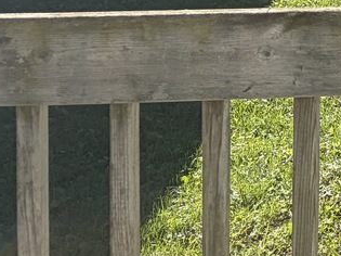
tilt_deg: -1.9
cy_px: -240
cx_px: 751
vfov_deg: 11.3
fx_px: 1172
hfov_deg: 13.4
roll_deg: -0.6
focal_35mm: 119
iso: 50
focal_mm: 5.96
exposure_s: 1/1953
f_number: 1.6
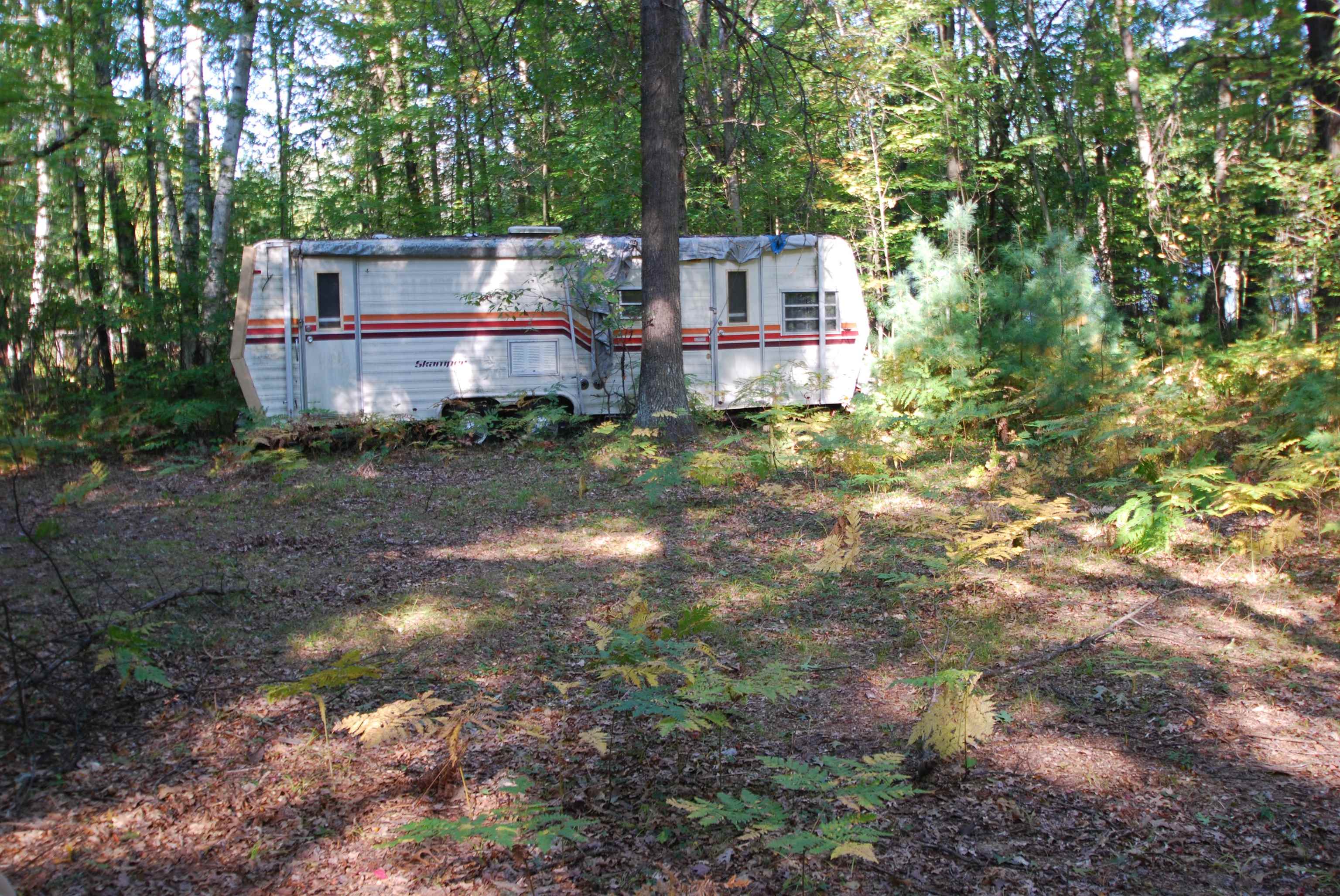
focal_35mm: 36
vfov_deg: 37.0
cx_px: 670
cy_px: 448
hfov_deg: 53.1
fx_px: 1342
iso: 200
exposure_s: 1/50
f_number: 4.5
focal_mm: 24
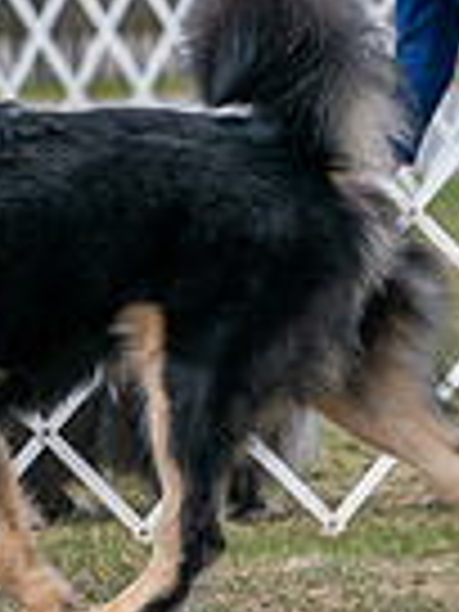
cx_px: -353
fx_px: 12199
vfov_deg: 2.9
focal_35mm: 690
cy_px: -40
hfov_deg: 2.2
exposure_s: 1/2000
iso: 400
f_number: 4
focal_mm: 144
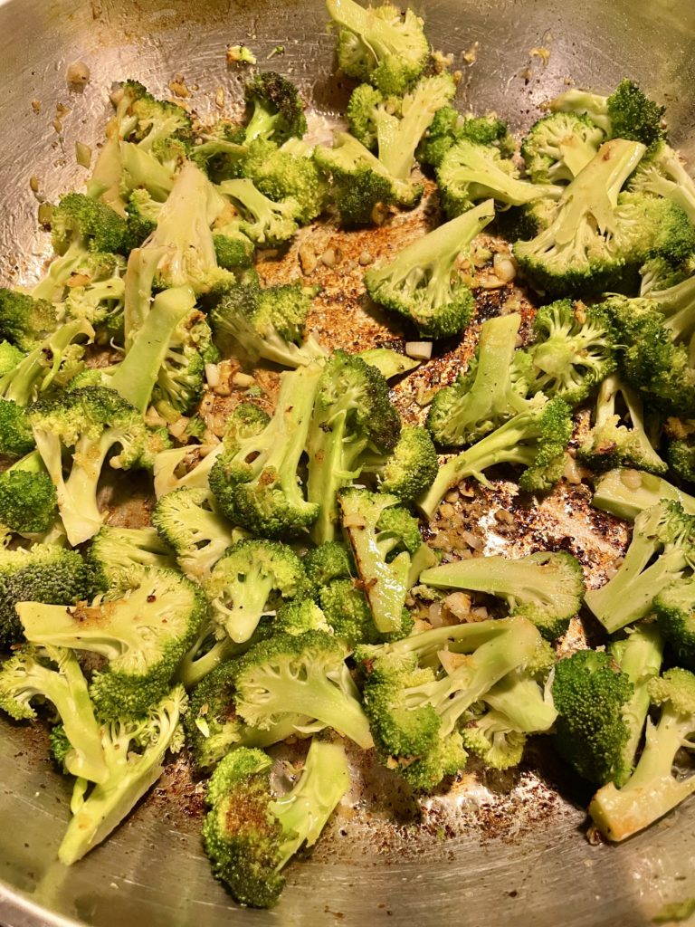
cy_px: 464
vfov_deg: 67.3
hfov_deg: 53.1
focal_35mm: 26
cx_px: 348
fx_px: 696
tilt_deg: -62.3
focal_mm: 4.2
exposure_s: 1/60
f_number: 1.6
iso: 200
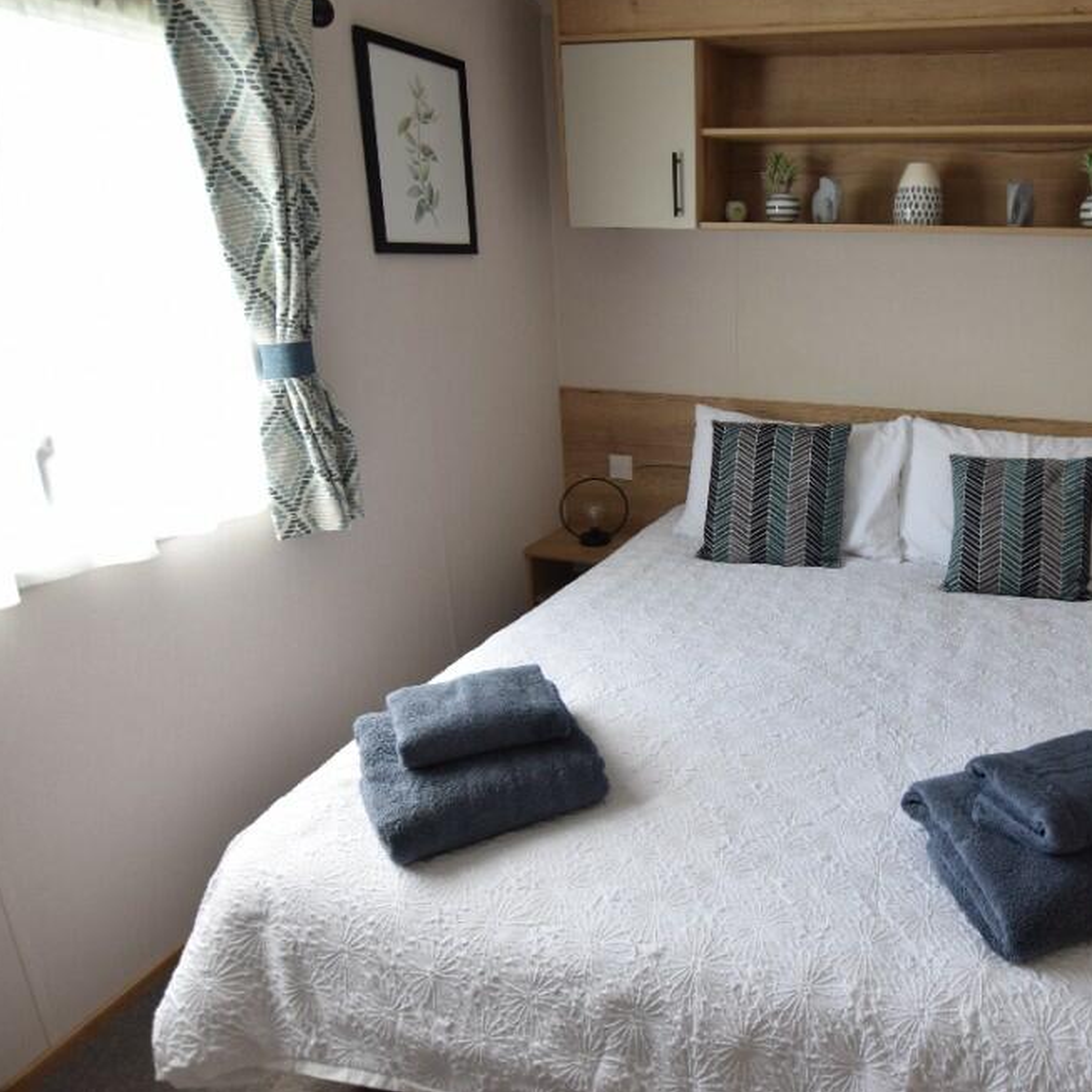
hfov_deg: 62.0
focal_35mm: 24
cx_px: 793
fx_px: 857
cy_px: 523
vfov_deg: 65.0
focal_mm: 12
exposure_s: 1/100
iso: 400
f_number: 4
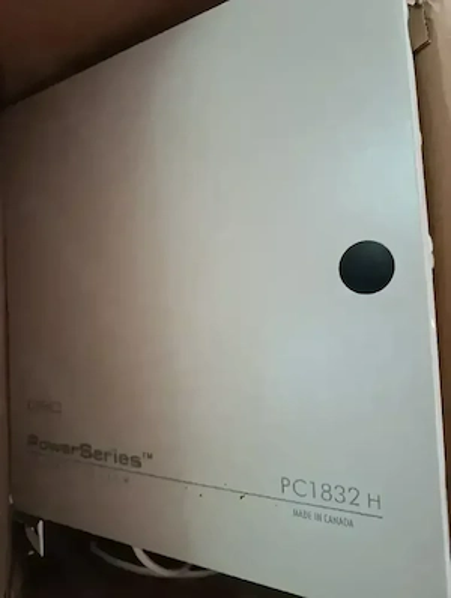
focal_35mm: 23
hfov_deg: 59.0
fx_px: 398
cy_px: 299
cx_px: 226
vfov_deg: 73.8
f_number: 1.7
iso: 3200
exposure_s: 1/25.1
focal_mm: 6.11
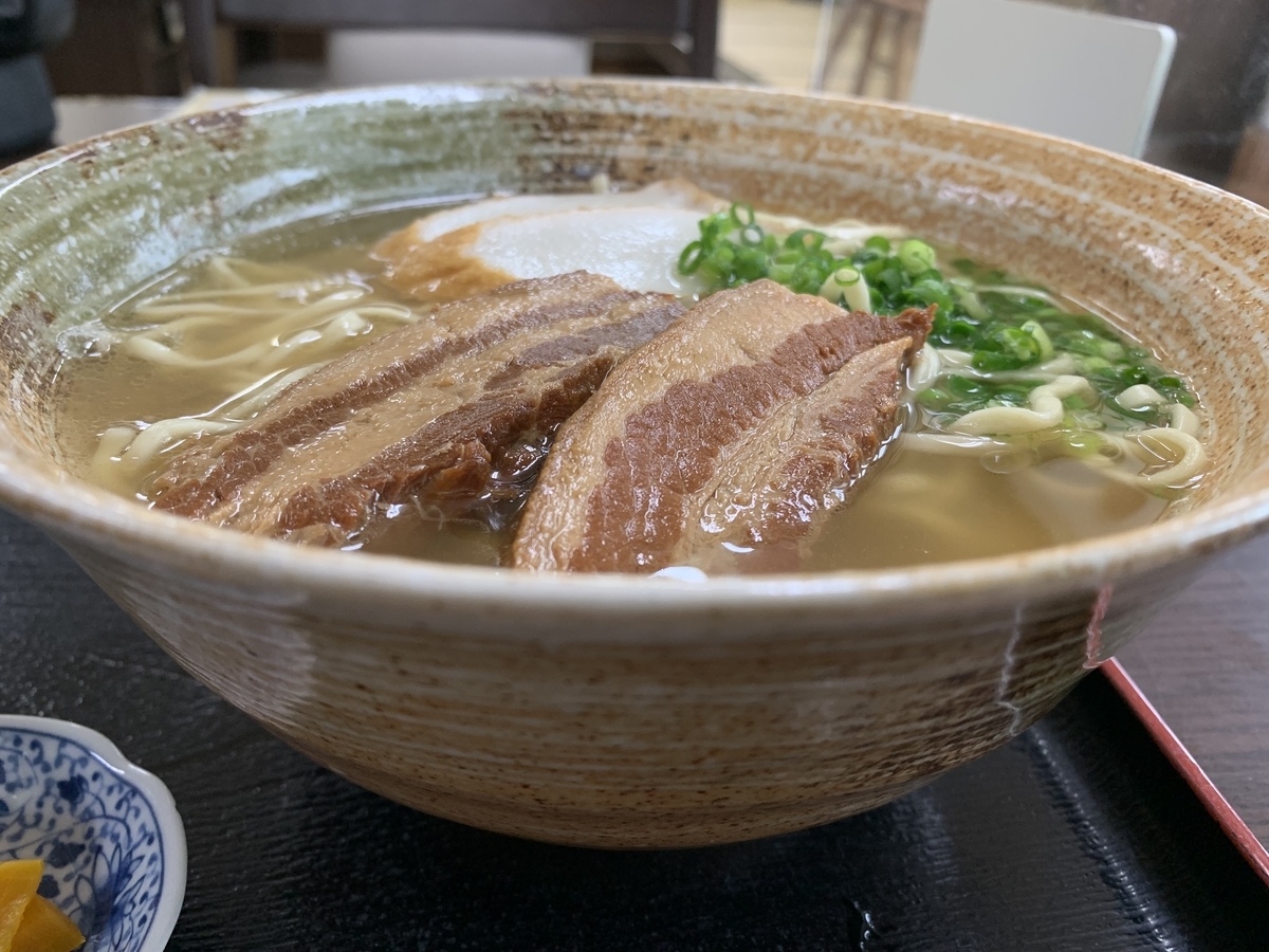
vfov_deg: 53.1
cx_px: 634
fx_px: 953
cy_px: 476
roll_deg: -1.6
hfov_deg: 67.3
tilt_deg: -29.8
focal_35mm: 26
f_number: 1.8
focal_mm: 4.25
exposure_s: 1/60
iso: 100
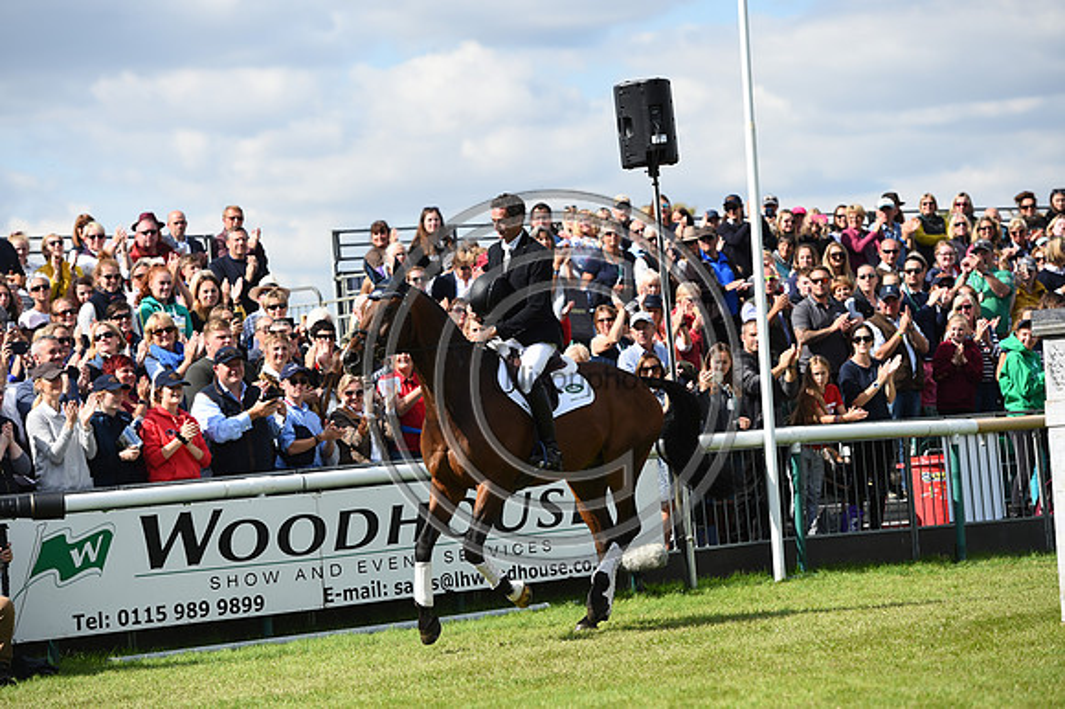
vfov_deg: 10.1
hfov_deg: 15.2
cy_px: 354
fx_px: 3991
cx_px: 532
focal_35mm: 135
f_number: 4.5
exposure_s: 1/1600
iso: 200
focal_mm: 135
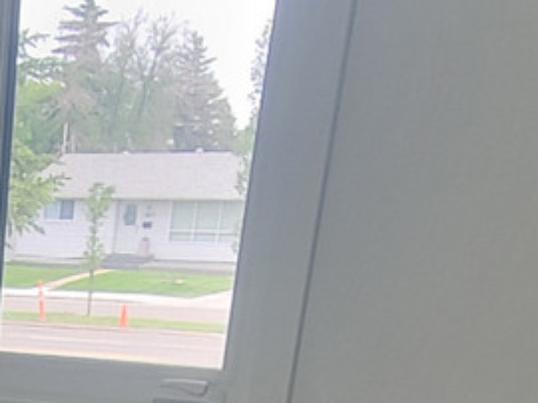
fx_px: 1149
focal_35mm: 74
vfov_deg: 16.0
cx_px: -209
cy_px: 776
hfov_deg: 22.7
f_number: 2.2
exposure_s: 1/60
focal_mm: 2.2
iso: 125
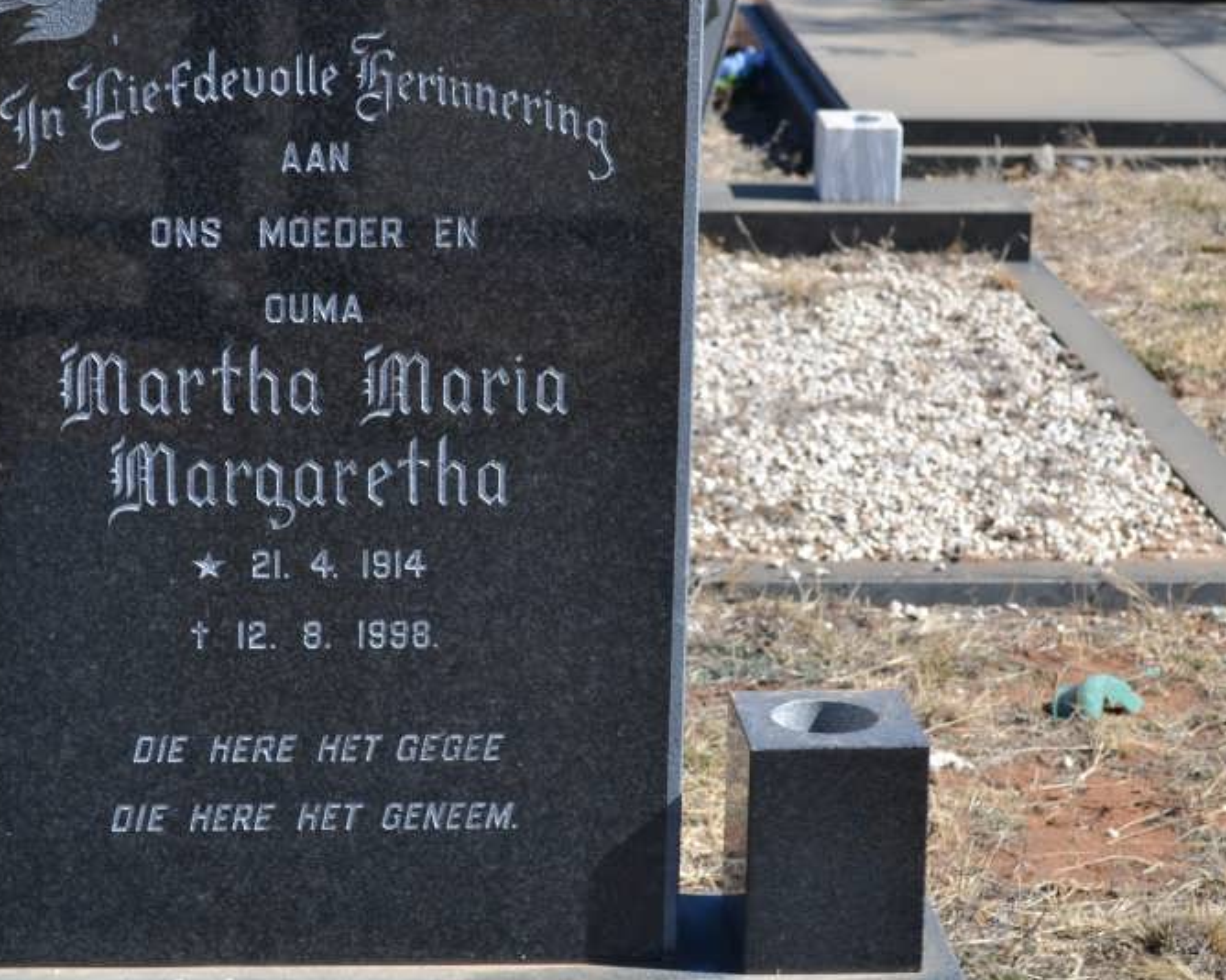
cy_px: 485
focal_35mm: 101
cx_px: 486
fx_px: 3664
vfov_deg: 15.2
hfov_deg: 19.0
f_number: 5.6
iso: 125
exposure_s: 1/125
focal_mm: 40
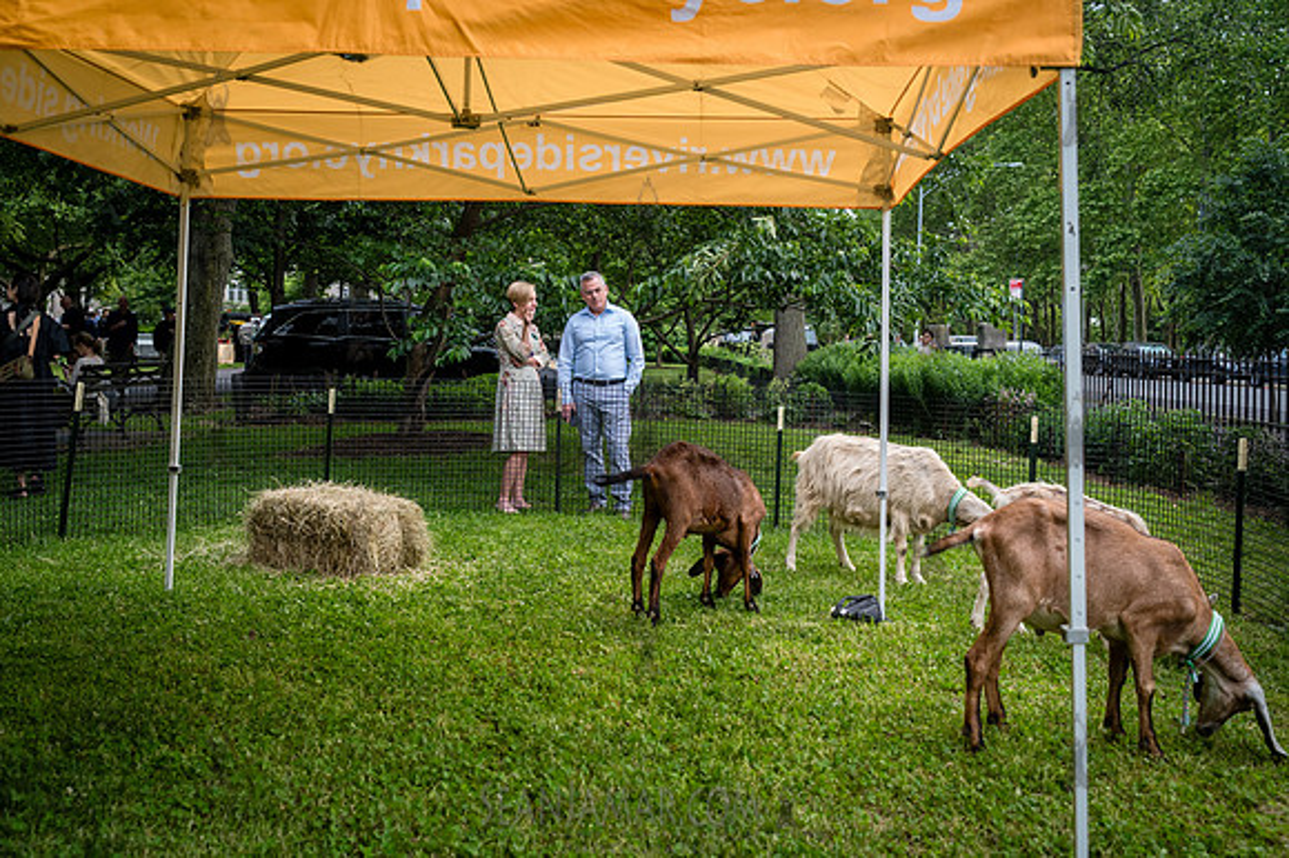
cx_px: 644
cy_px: 429
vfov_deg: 35.0
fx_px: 1359
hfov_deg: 50.7
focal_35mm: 38
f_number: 4
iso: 1600
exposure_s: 1/1000
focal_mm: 36
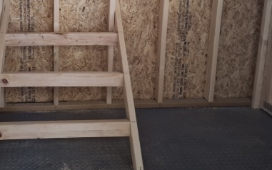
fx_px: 304
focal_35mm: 41
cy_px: 8
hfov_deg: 47.0
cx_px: 79
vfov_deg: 29.6
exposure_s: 1/11
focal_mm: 5.54
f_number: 1.8
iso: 1250
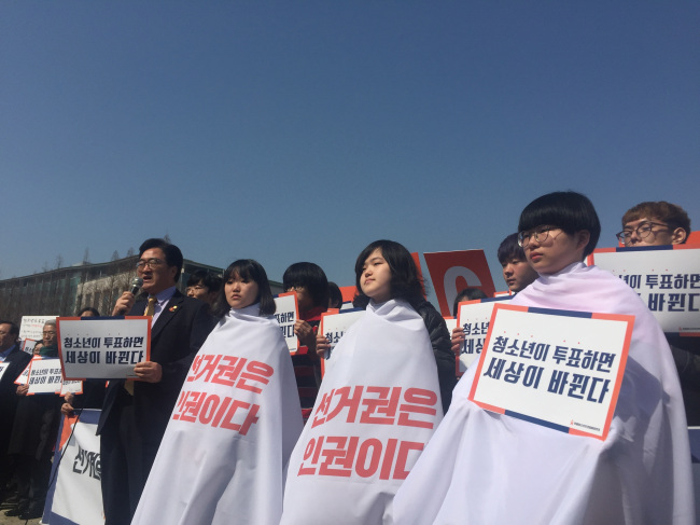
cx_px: 350
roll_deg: -2.2
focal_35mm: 29
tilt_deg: +14.0
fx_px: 586
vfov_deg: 48.2
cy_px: 262
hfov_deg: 61.7
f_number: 2.2
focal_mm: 4.15
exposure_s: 1/5650
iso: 32
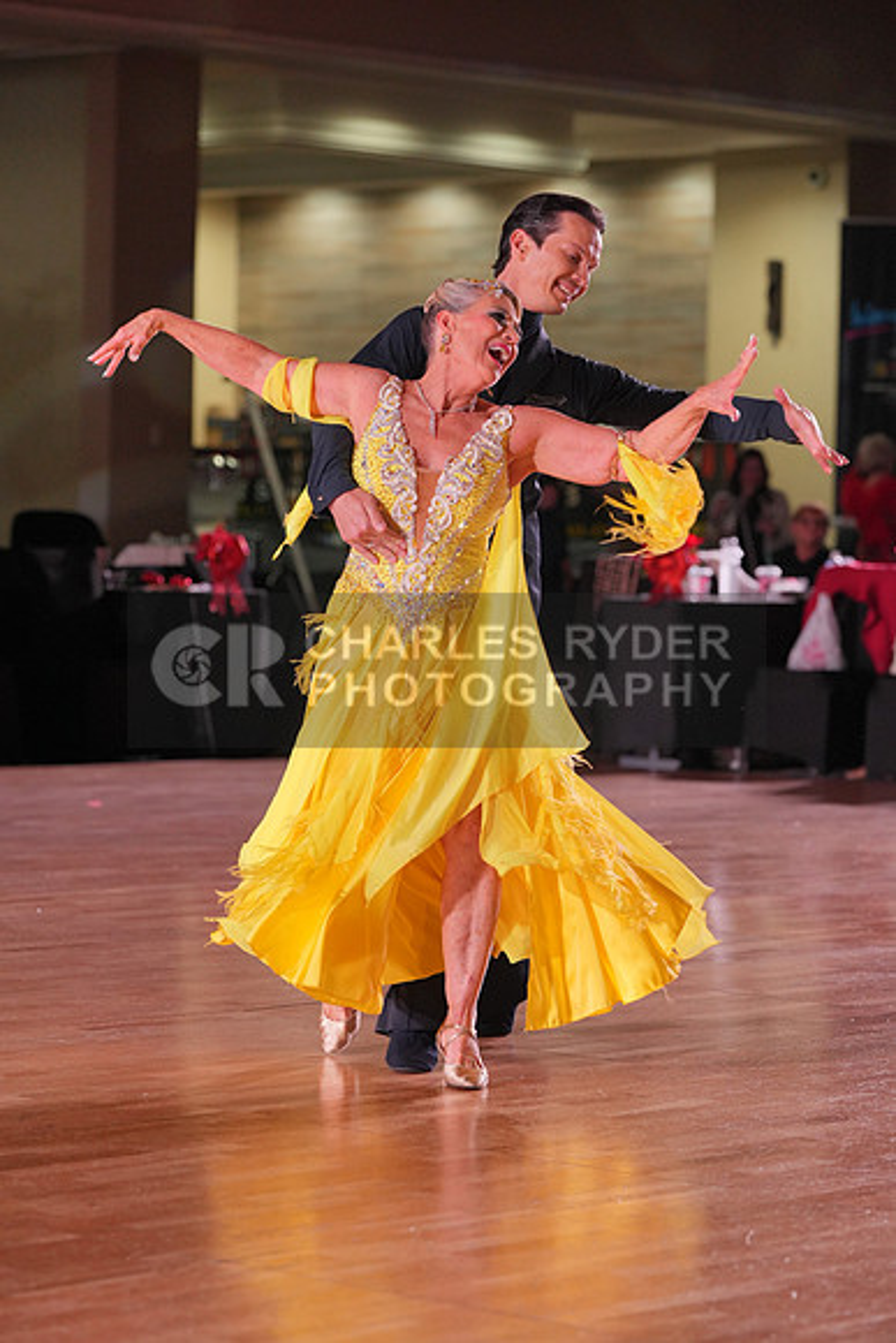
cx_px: 448
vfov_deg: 17.8
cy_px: 672
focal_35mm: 115
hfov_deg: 11.9
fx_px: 4290
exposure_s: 1/400
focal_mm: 115
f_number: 4
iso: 2000
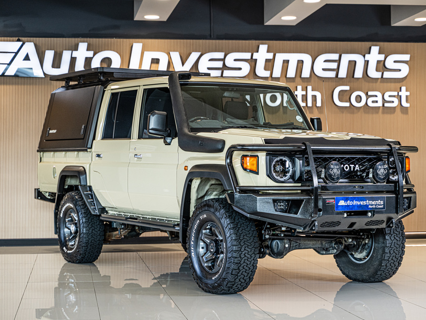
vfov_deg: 18.0
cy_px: 161
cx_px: 232
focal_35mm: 82
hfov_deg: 23.8
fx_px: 1009
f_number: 4
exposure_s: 1/160
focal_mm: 75
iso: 640
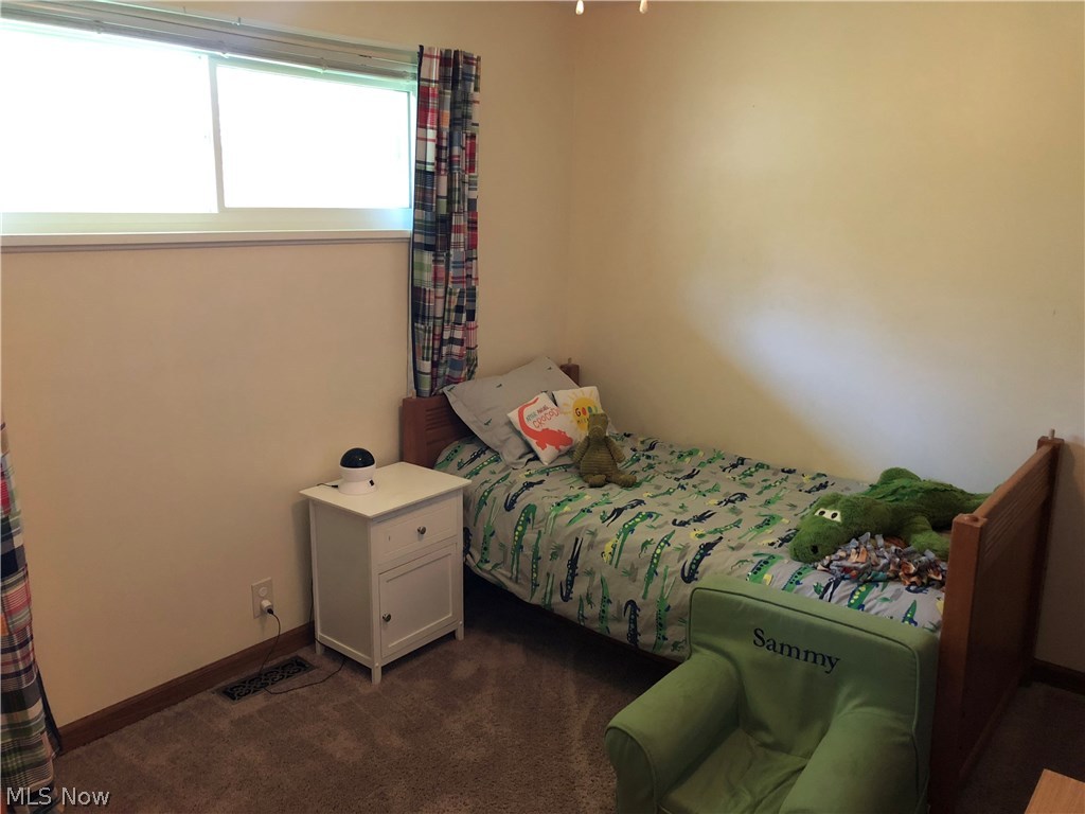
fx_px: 878
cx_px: 542
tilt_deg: -12.7
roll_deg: -0.9
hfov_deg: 63.4
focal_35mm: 28
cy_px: 407
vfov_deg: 49.7
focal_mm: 3.99
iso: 100
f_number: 1.8
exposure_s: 1/11
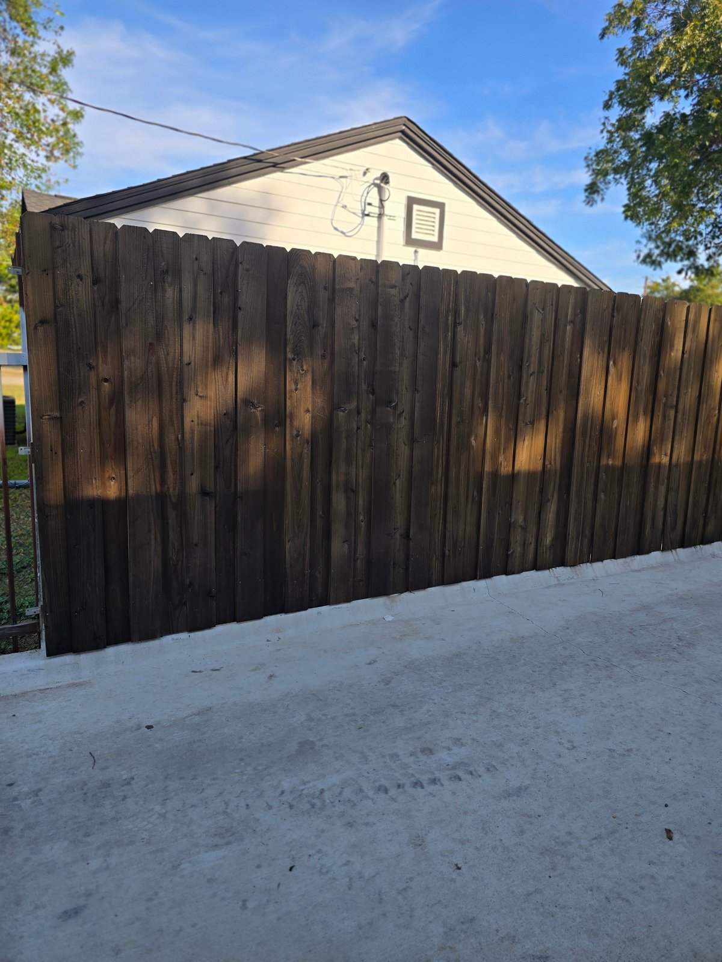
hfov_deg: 58.9
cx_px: 361
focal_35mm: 23
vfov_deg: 73.9
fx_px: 639
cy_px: 481
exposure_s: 1/664
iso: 12
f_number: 1.7
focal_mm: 6.3
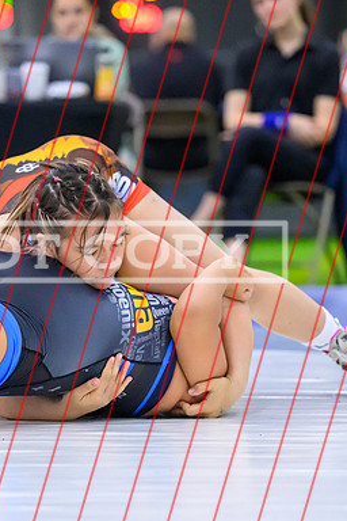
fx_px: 3875
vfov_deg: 7.7
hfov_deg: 5.1
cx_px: 92
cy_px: 334
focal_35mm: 268
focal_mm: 135
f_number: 2.8
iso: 8000
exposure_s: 1/640
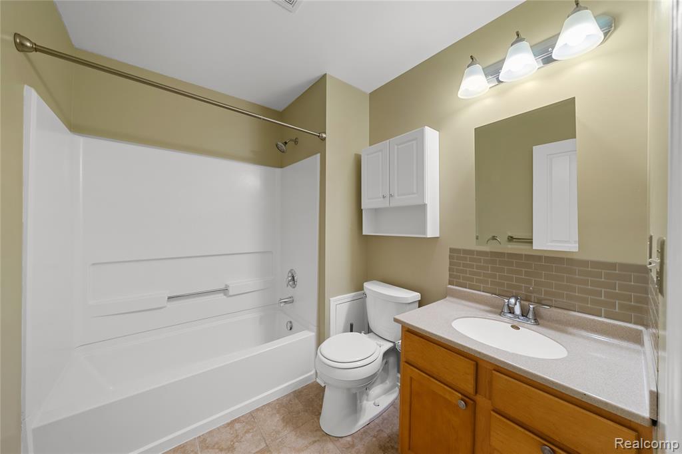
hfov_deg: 112.6
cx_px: 341
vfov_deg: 90.0
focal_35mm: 12
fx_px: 227
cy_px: 227
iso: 250
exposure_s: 1/2
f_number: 8
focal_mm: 12
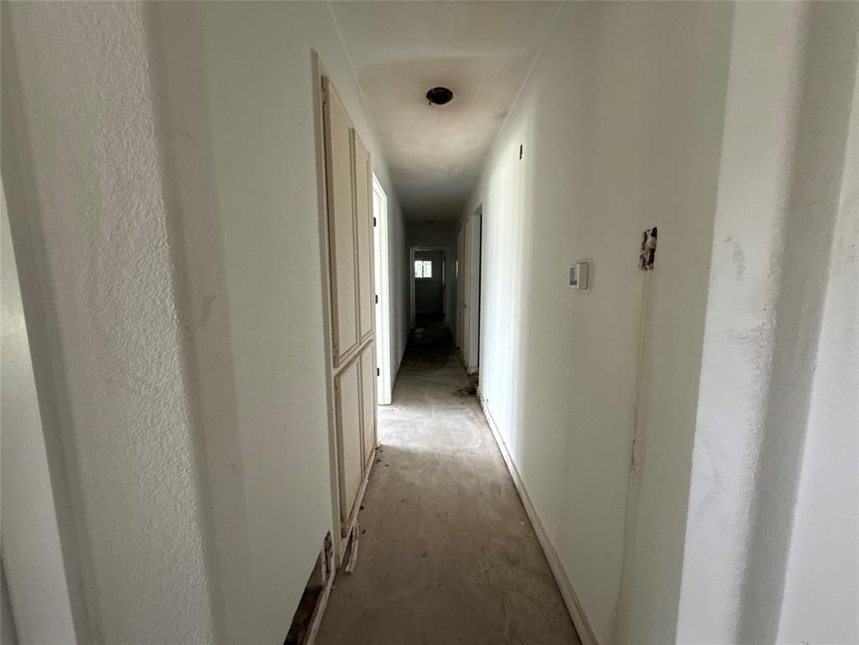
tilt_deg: -6.3
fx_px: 347
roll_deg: +0.8
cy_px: 322
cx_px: 430
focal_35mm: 14
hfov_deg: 102.1
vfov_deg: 85.7
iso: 320
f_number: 2.2
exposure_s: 1/99
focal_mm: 2.22
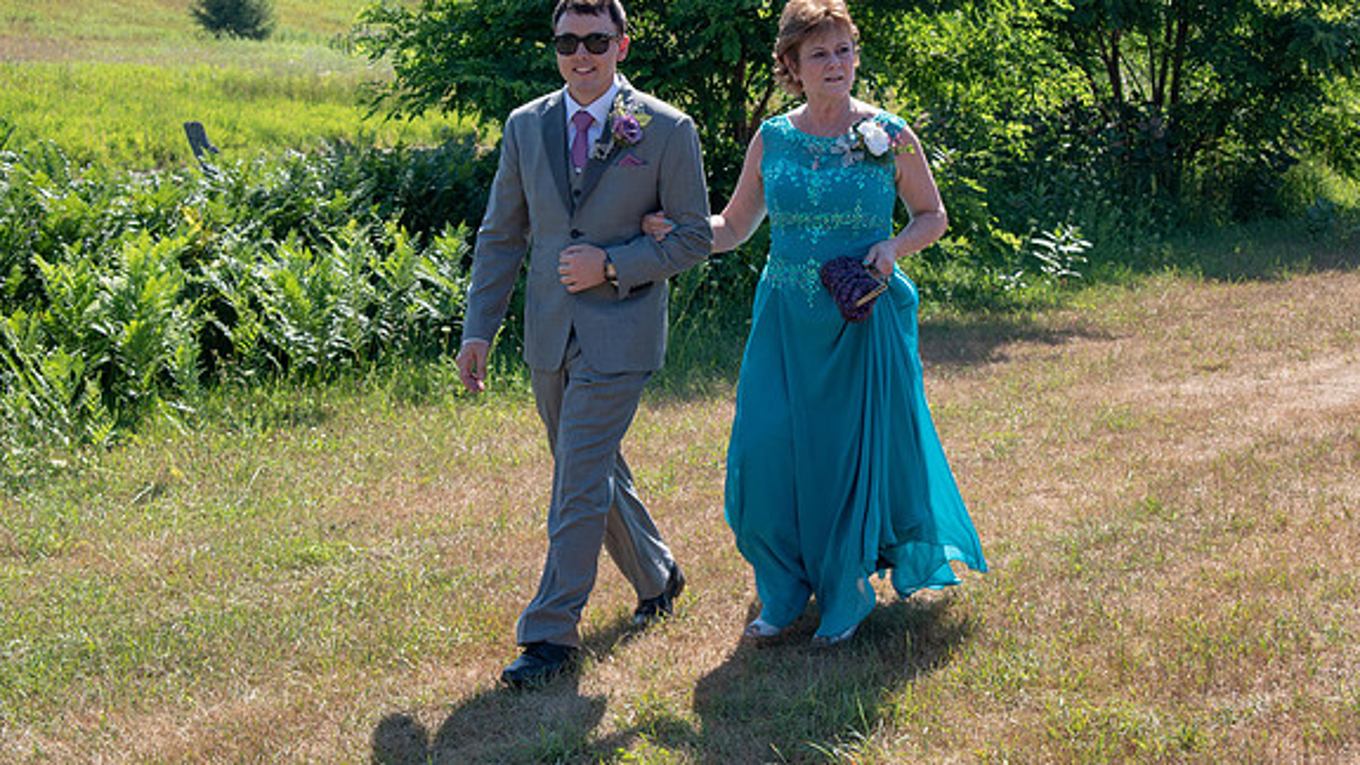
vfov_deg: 13.9
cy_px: 311
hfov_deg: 24.5
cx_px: 680
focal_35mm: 87
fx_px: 3137
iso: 200
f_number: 8
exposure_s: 1/250
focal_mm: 55
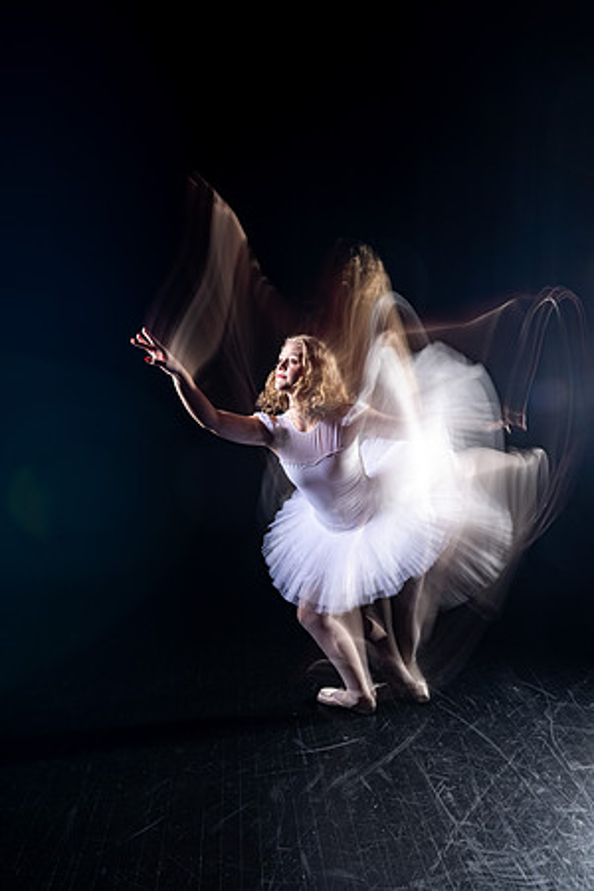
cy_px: 446
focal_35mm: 24
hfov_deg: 53.1
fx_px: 594
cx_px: 297
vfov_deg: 73.7
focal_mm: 24
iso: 100
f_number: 4.5
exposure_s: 1
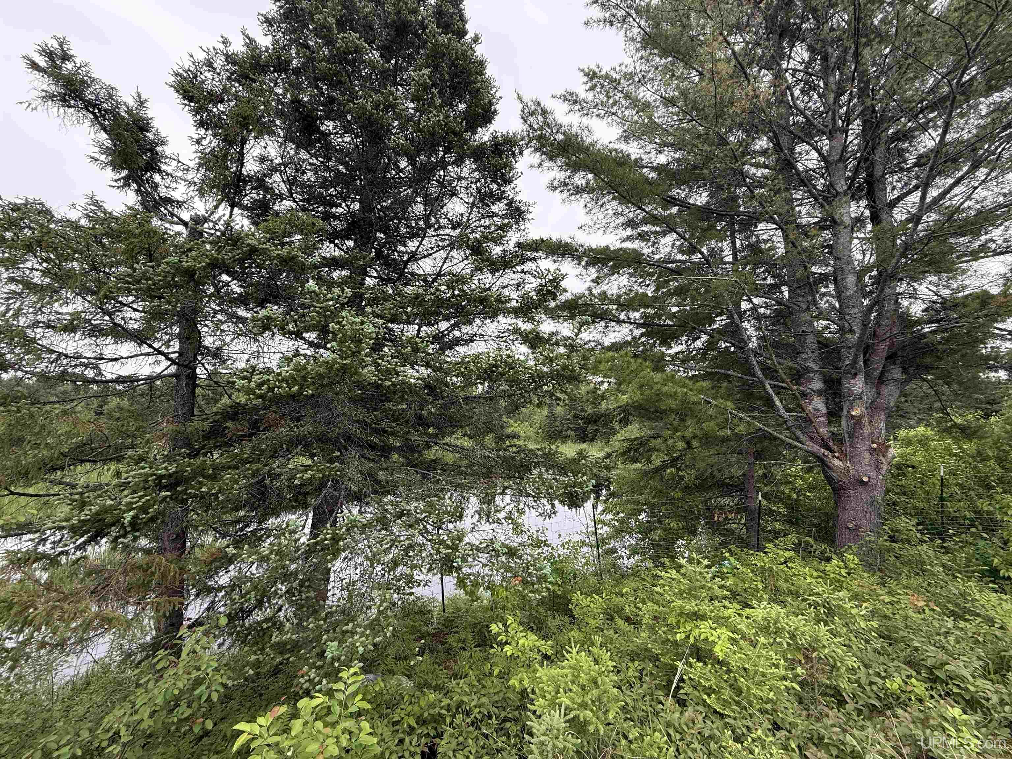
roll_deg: -0.8
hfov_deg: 102.1
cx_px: 506
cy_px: 380
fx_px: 409
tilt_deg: +6.6
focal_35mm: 14
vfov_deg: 85.7
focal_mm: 2.22
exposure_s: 1/349
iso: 64
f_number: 2.2
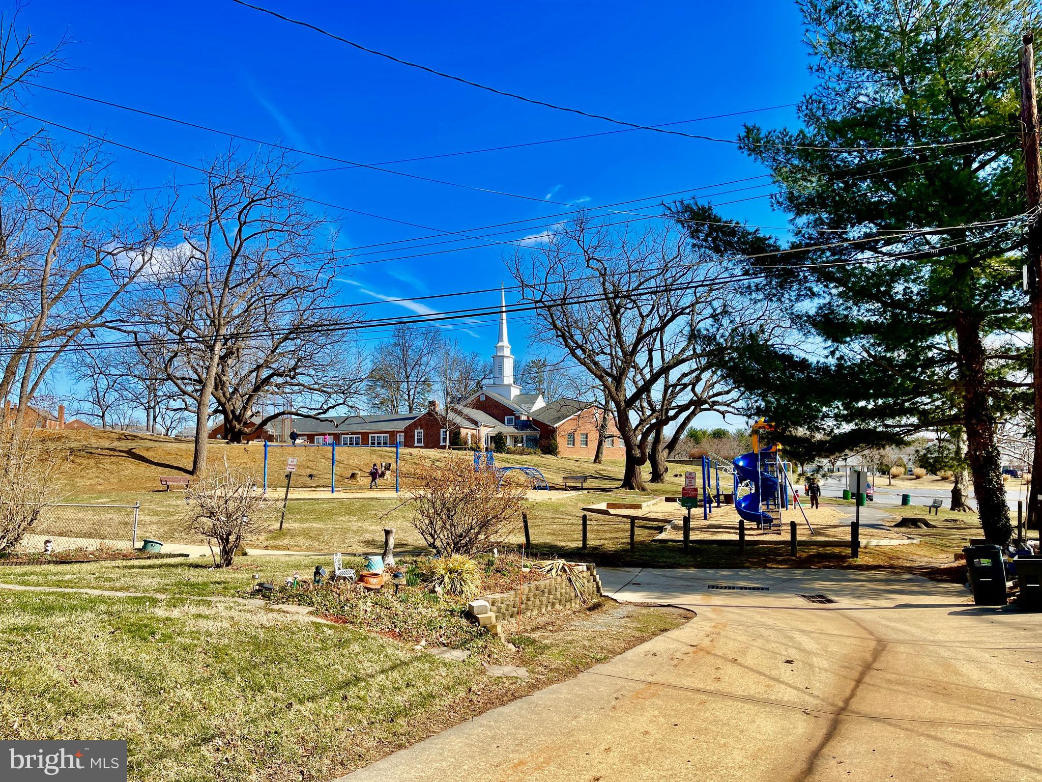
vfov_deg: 53.1
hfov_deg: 67.3
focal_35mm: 26
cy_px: 391
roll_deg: +0.8
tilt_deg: +4.7
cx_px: 521
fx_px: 783
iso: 32
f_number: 1.6
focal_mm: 5.1
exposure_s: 1/2857
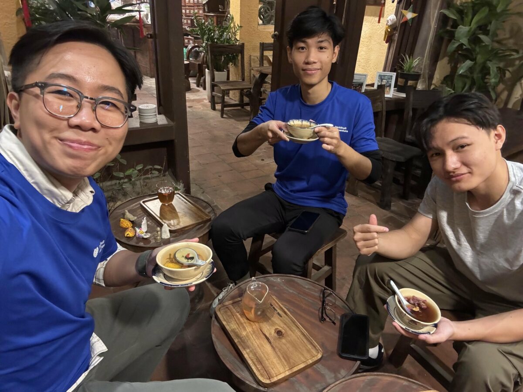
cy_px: 196
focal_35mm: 23
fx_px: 347
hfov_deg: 73.9
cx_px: 262
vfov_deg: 58.9
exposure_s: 1/50
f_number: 1.9
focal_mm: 2.69
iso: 250
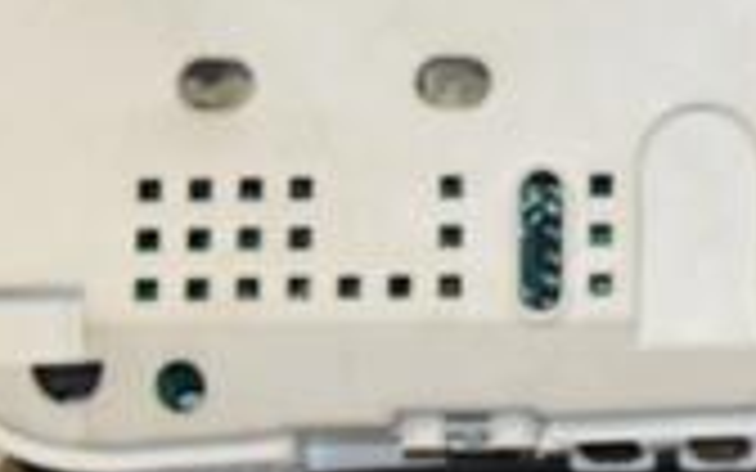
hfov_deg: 9.5
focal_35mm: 218
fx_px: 4492
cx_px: 968
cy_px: -153
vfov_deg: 6.0
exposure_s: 1/200
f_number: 8
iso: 800
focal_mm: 40
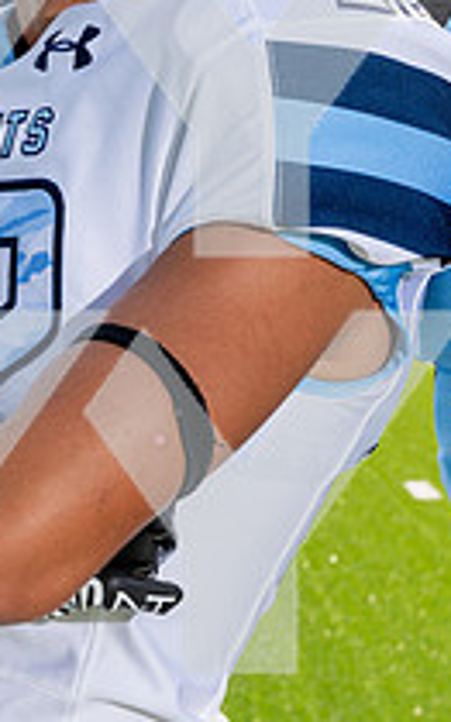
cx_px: 396
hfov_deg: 9.7
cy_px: 77
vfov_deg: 15.3
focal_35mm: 135
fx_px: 2659
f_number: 8
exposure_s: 1/250
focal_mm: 48
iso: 100
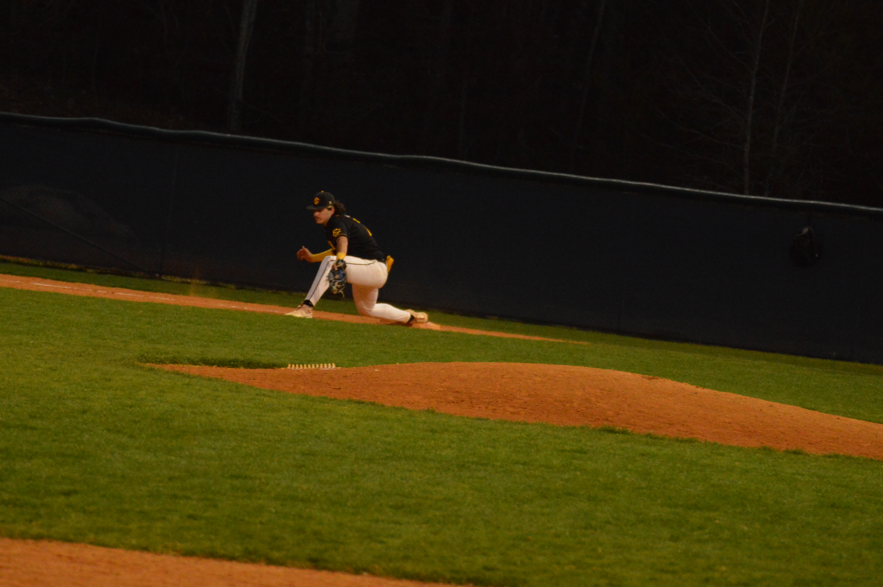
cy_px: 289
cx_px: 431
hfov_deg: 8.2
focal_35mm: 252
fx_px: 6176
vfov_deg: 5.4
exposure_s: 1/320
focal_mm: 160
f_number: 4.8
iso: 3200
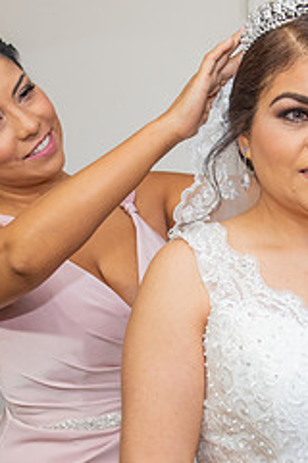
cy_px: 324
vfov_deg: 24.3
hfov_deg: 16.4
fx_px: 1068
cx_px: 170
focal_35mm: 83
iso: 640
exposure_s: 1/125
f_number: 5.6
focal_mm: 29
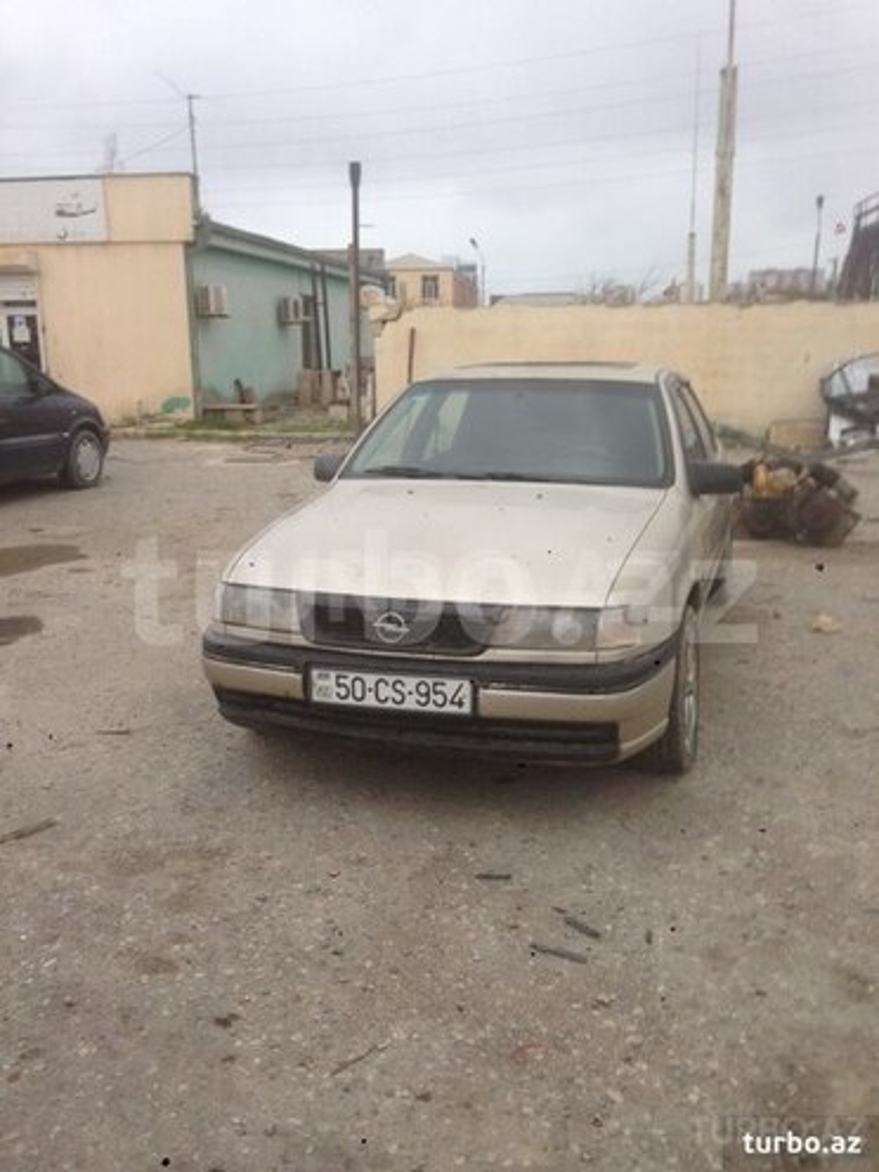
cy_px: 586
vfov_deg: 55.4
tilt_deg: -12.5
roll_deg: +3.2
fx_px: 1117
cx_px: 440
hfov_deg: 42.9
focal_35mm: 33
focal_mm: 4.12
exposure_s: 1/30
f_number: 2.4
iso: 50
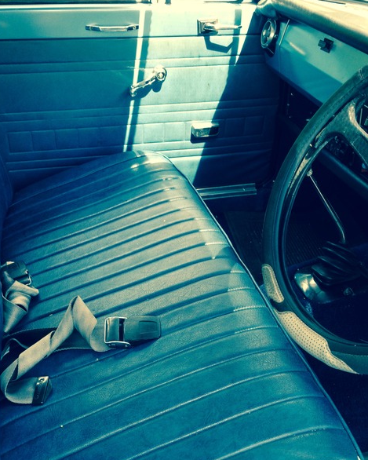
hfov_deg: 34.2
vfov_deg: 42.0
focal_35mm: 44
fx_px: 599
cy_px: 234
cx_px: 184
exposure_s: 1/60
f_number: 2.4
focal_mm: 4.12
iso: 50
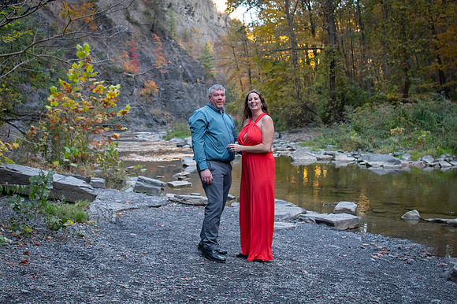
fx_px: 598
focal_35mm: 47
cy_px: 73
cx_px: 208
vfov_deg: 28.1
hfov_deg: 41.8
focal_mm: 24
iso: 640
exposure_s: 1/320
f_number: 2.8
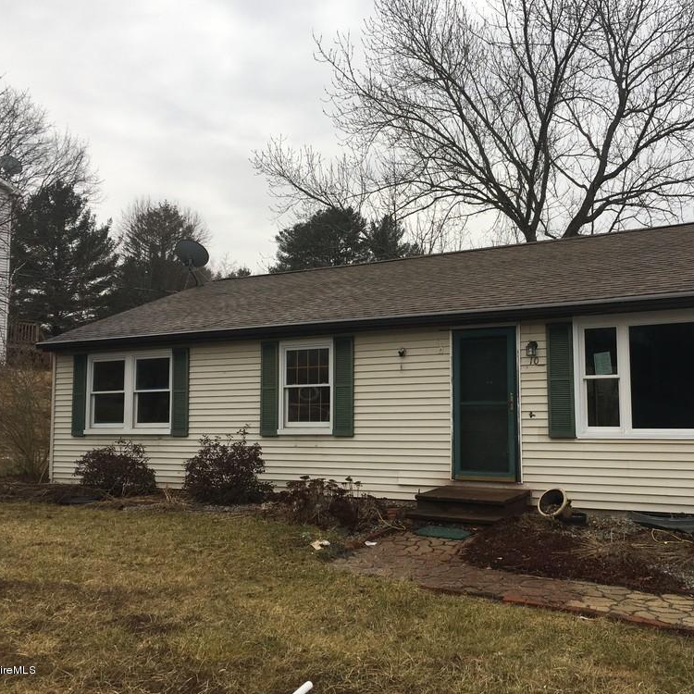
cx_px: 433
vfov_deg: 47.2
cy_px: 341
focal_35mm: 35
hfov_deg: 46.8
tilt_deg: +6.1
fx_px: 794
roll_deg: +0.5
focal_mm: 4.15
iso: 25
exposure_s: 1/207
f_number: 2.2
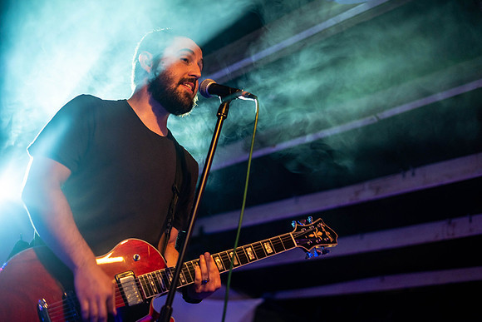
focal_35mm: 50
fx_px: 670
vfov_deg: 27.0
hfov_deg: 39.6
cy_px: 161
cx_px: 241
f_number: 2
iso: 800
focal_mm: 50
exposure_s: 1/100
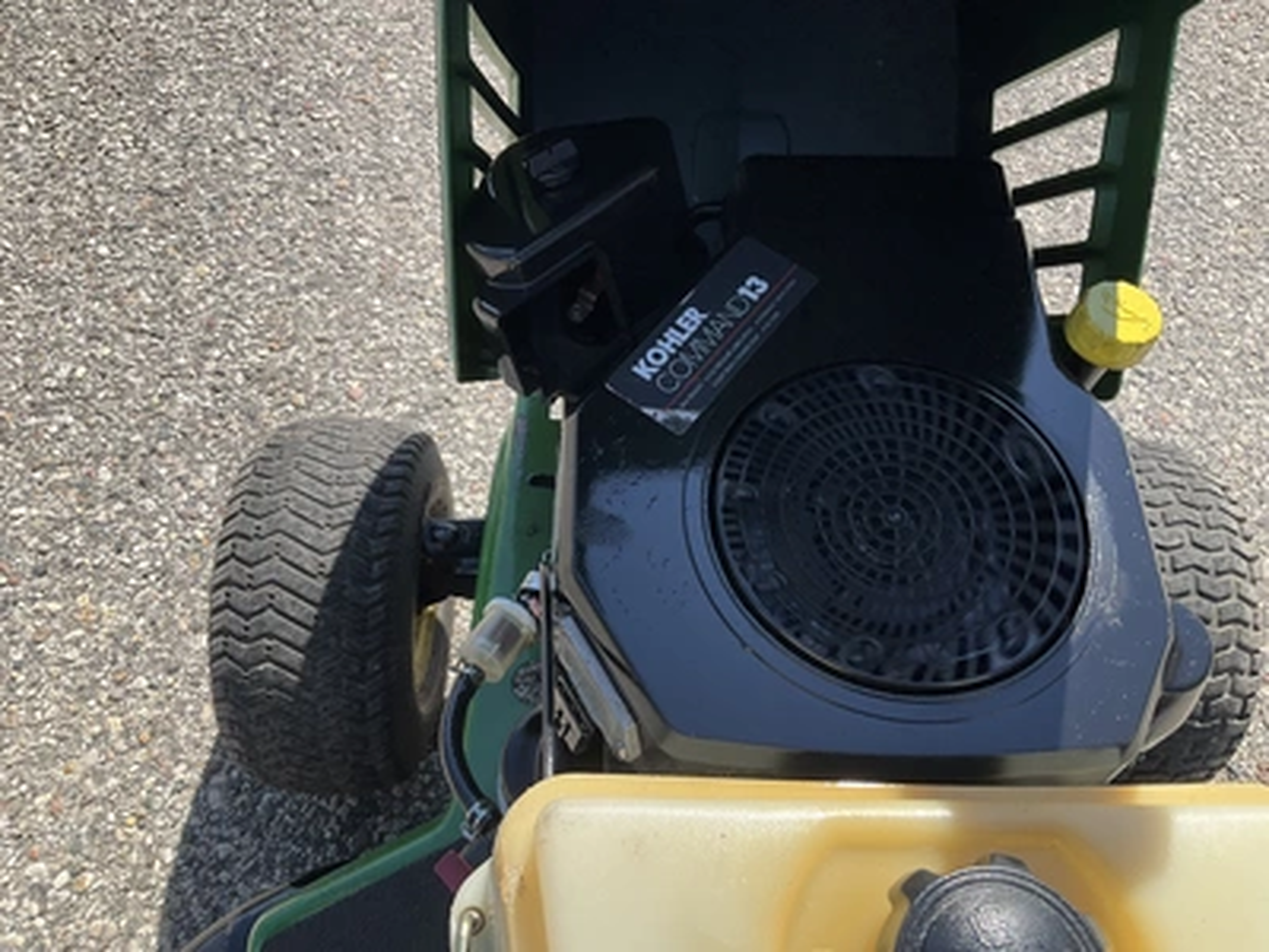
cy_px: 476
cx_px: 634
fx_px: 1063
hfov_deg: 61.7
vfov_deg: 48.2
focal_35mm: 29
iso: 25
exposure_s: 1/912
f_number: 1.8
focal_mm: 3
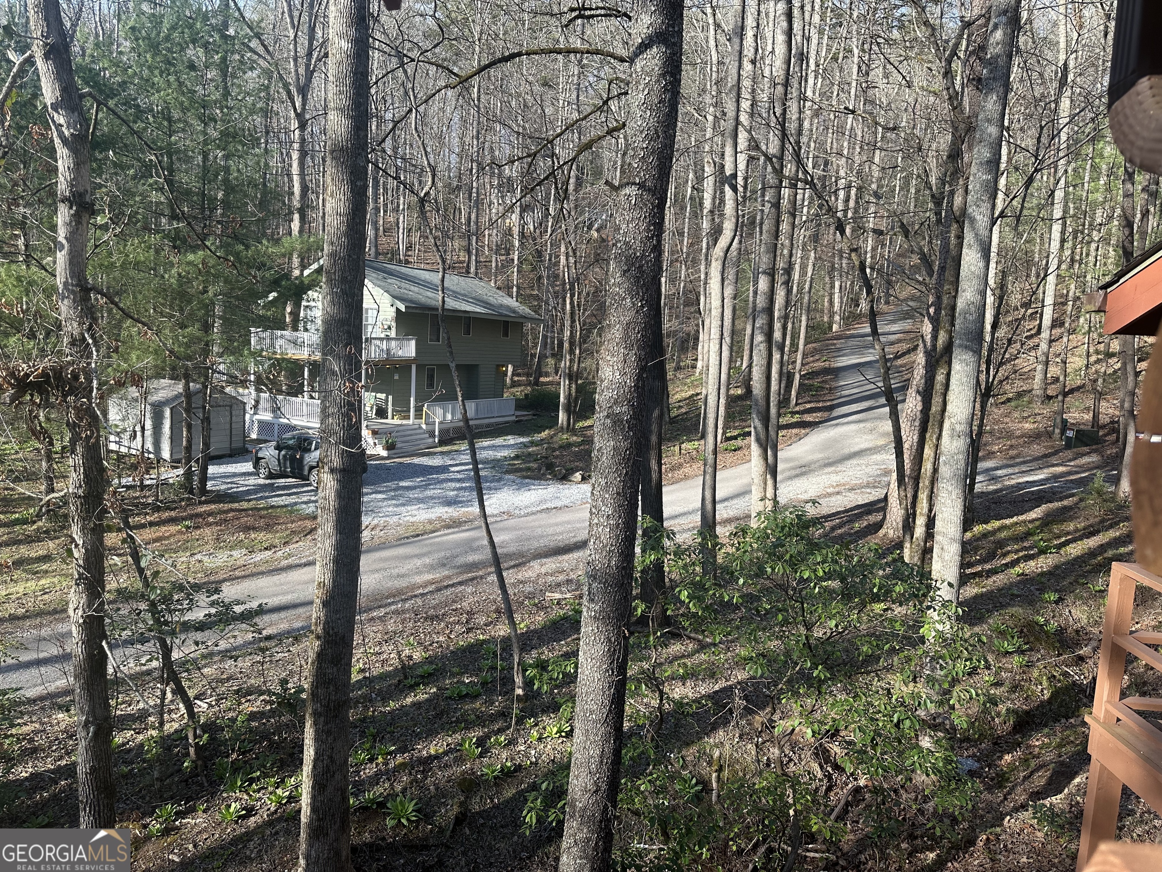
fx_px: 806
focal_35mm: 24
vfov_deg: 56.8
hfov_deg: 71.6
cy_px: 436
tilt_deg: -7.1
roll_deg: -3.0
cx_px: 581
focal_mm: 6.86
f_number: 1.78
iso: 80
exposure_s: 1/836
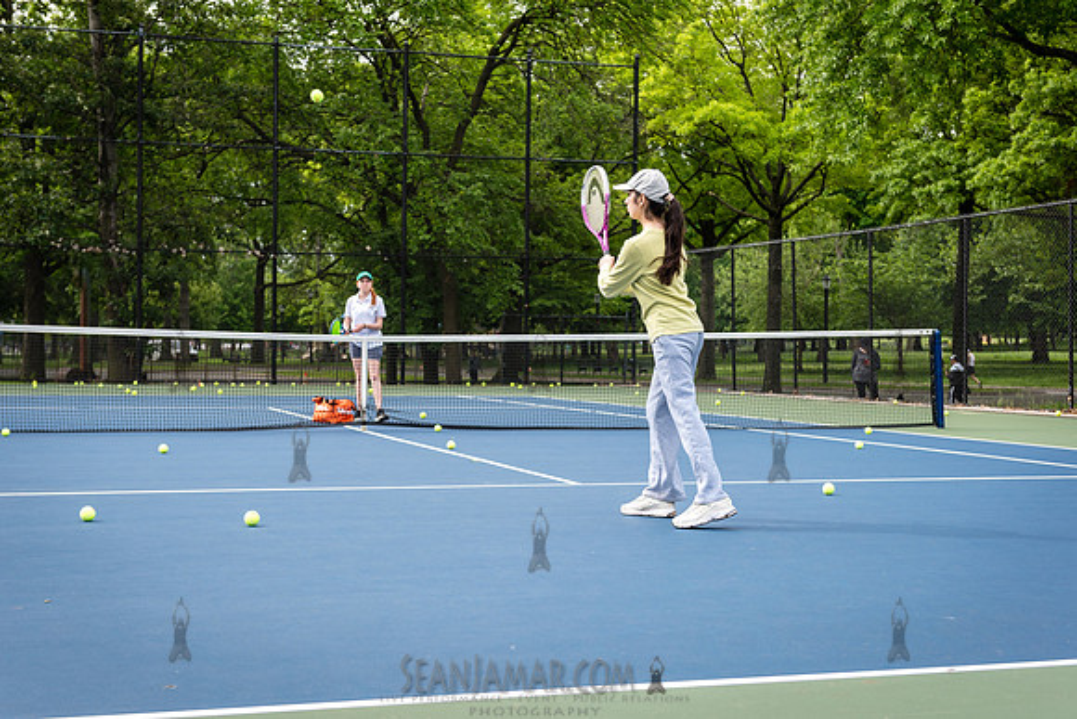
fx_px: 1603
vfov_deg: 25.3
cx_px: 538
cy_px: 360
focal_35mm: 54
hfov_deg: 37.1
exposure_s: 1/640
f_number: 4
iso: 200
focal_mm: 52
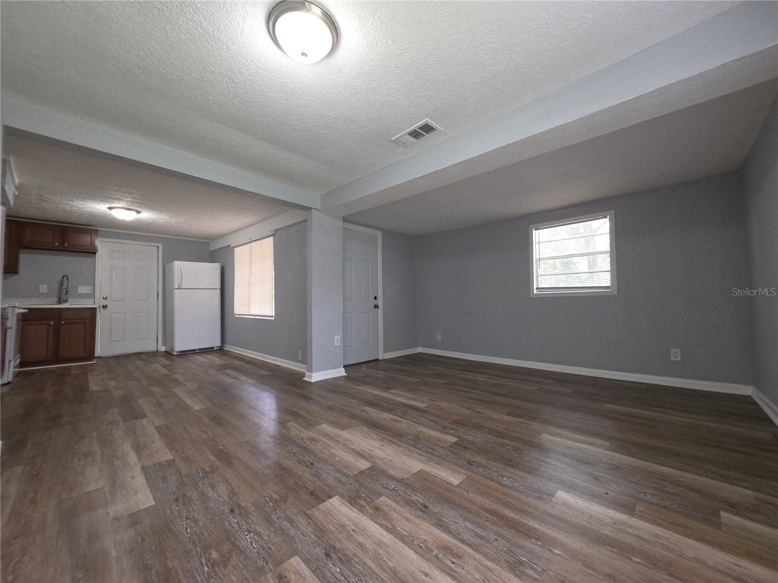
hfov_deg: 106.2
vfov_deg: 89.9
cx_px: 389
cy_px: 292
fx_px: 292
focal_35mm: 13
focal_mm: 2.2
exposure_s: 1/60
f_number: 1.9
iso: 200
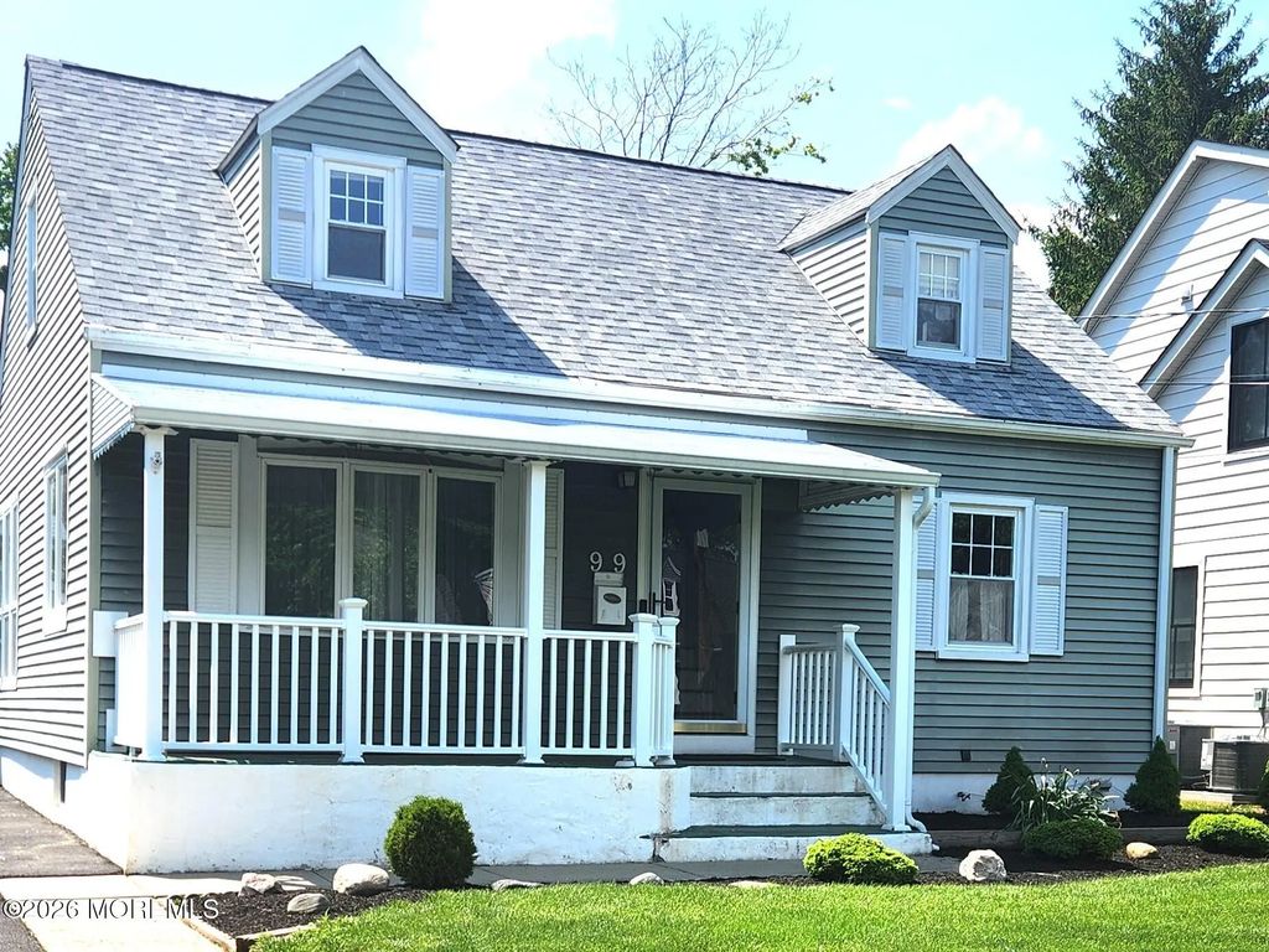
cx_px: 634
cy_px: 476
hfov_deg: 73.9
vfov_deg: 58.9
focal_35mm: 23
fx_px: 843
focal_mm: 5.4
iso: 20
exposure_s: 1/2071
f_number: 1.8
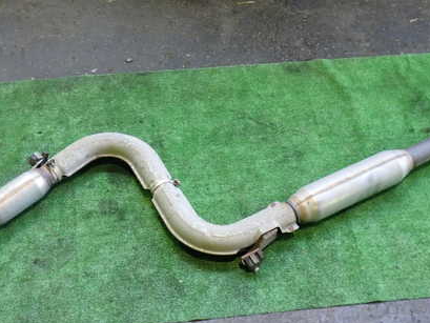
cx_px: 196
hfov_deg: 42.9
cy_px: 195
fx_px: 547
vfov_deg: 32.8
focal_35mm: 44
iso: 250
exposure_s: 1/30
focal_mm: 5.4
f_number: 2.3
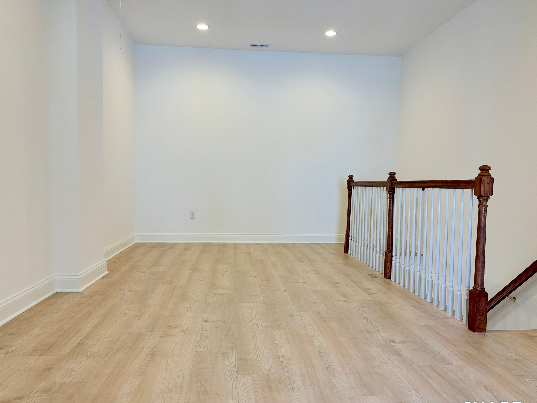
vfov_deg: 51.4
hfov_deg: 65.3
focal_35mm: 27
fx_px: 419
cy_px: 207
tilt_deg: -2.4
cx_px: 268
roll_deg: -0.9
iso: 100
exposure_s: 1/120
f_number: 1.6
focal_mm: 5.96
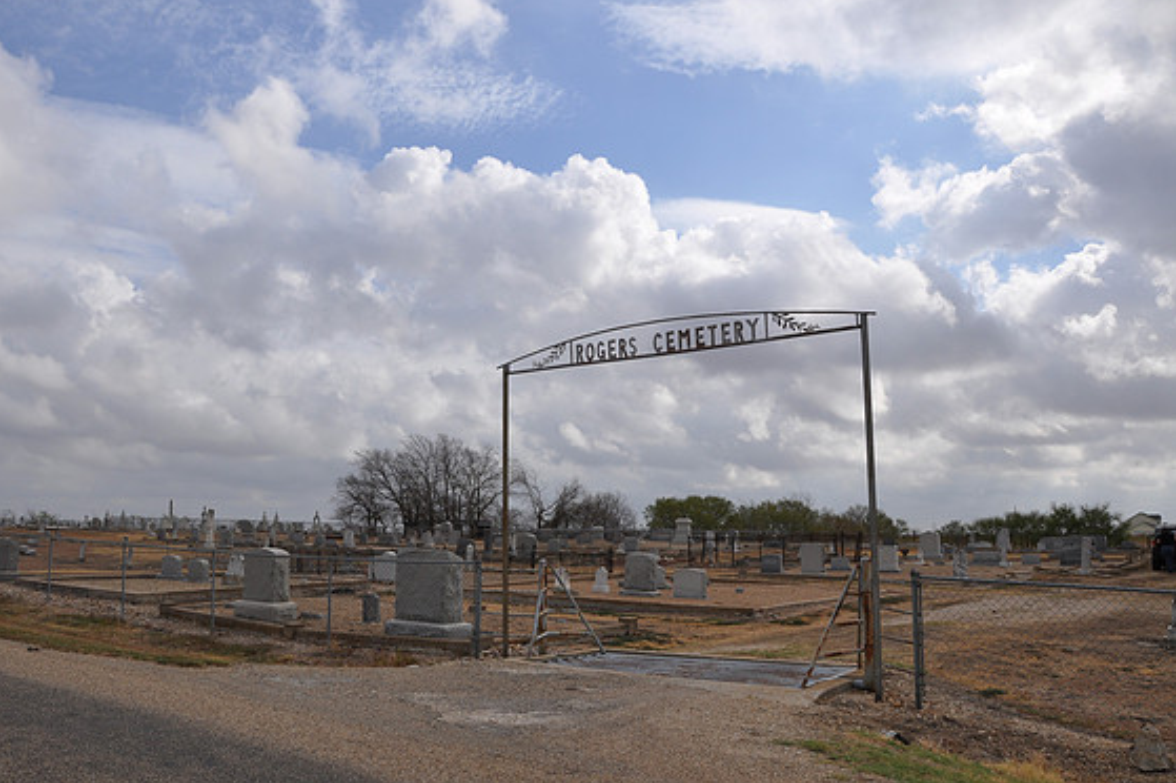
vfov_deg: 46.3
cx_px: 570
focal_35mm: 28
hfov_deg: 65.5
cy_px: 397
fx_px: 914
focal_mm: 18
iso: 200
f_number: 10
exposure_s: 1/400
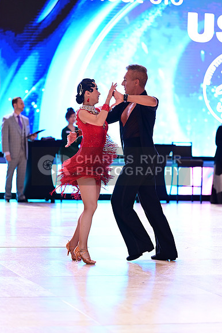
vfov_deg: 16.4
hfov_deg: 11.0
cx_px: 111
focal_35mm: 125
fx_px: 1158
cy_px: 166
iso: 2000
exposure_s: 1/320
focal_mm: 125
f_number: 2.8
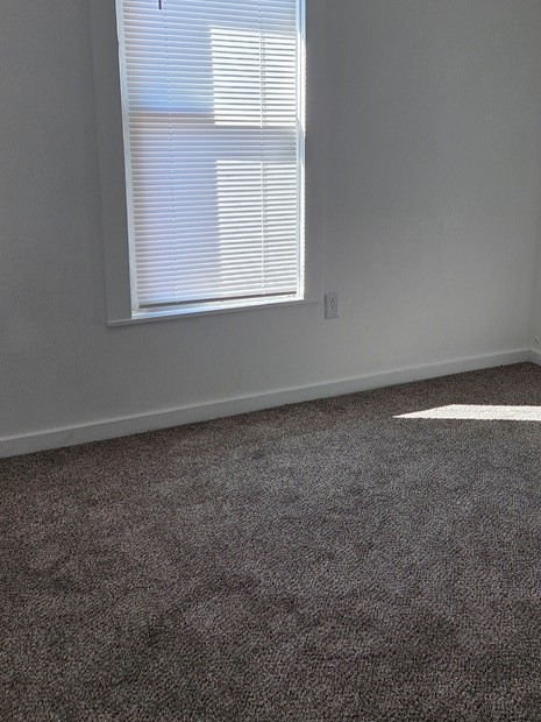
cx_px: 391
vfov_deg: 48.6
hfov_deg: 37.0
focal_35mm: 38
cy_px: 281
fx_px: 792
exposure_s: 1/120
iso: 32
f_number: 1.8
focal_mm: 5.4
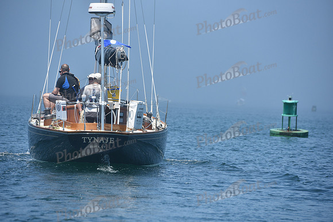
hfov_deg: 10.3
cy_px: 111
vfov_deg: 6.9
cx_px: 166
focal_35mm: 200
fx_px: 1850
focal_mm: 200
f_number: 5.6
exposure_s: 1/2500
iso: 320
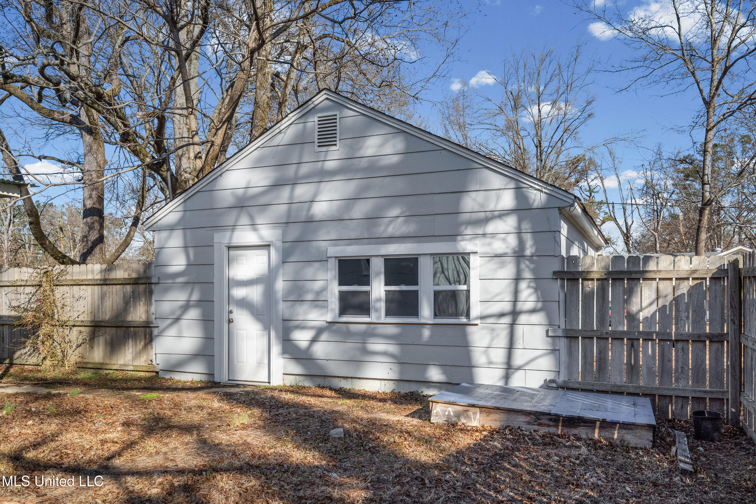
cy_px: 252
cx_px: 378
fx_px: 609
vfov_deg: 45.0
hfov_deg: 63.7
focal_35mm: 29
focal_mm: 29
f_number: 8
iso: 1000
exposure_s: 1/2000
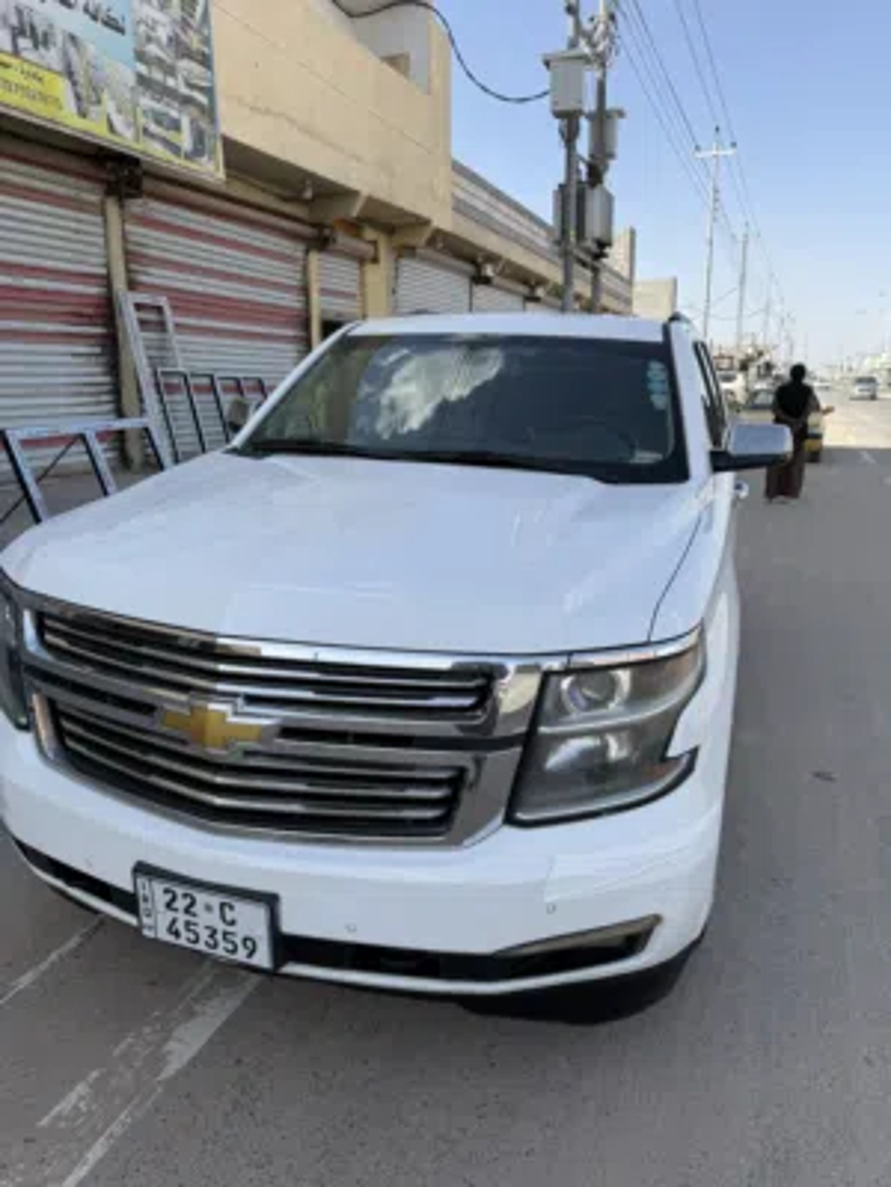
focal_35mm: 24
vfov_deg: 71.6
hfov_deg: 56.8
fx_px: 824
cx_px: 446
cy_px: 594
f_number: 1.78
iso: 80
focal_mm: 6.76
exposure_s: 1/3021
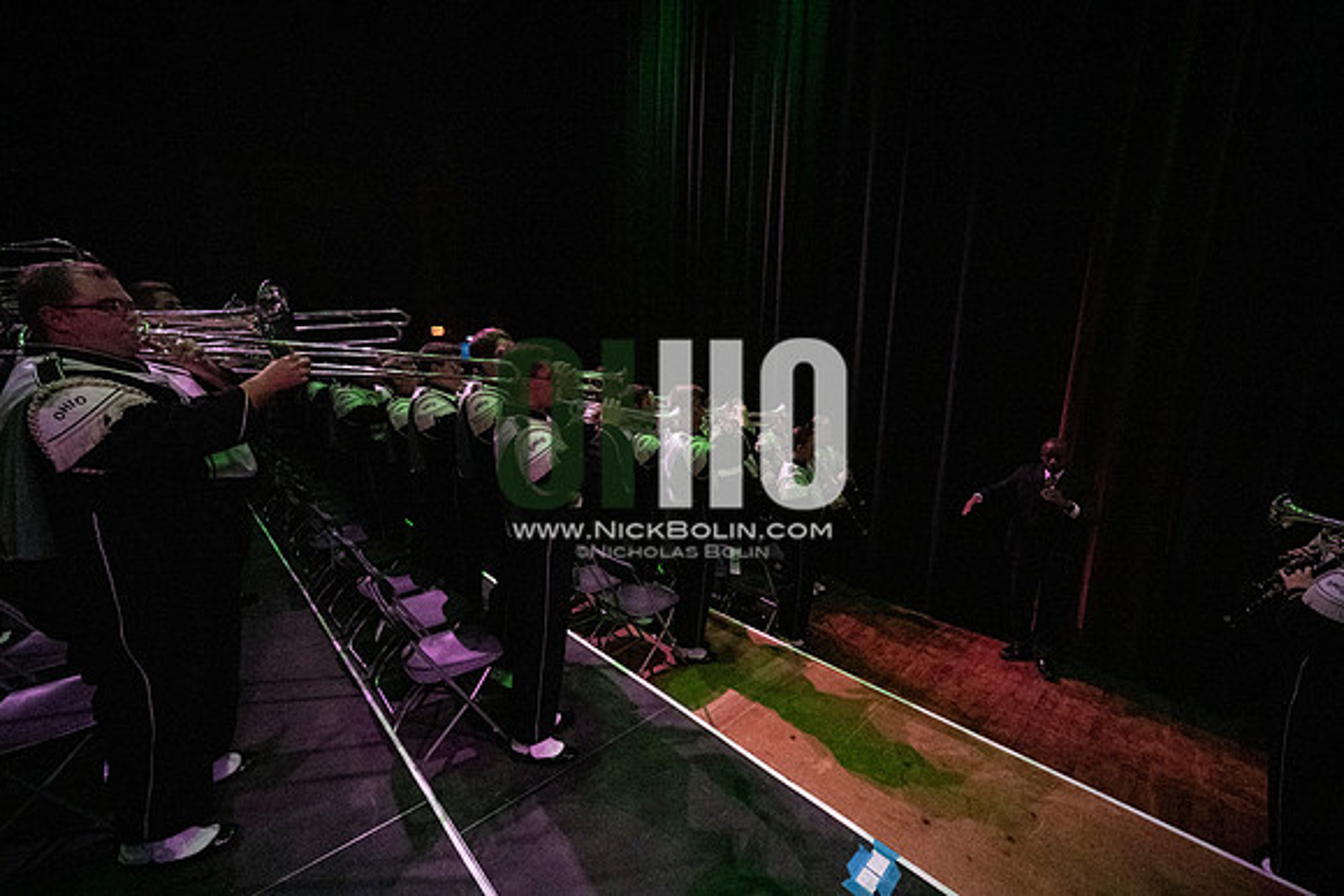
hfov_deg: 104.2
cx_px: 672
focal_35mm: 14
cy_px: 448
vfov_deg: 81.2
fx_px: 523
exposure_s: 1/400
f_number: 4
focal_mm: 14
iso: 25600
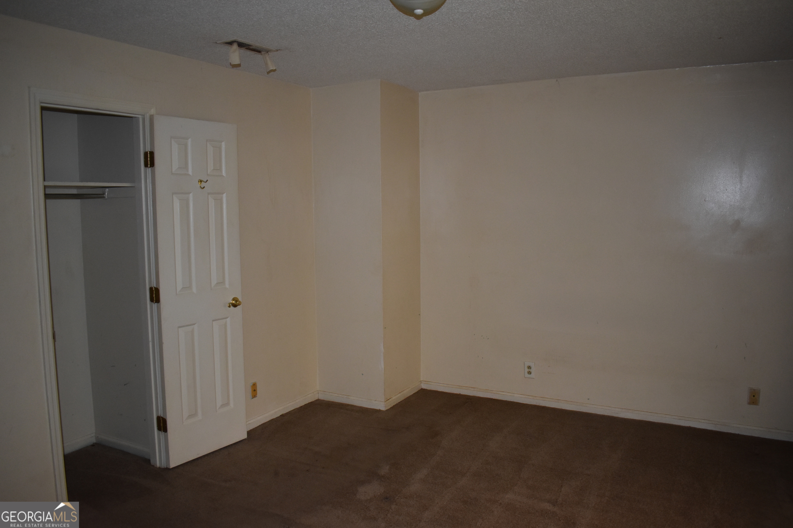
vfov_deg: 47.9
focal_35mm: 27
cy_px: 264
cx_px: 396
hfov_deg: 67.4
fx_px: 595
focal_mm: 18
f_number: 3.5
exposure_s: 1/125
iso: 1000
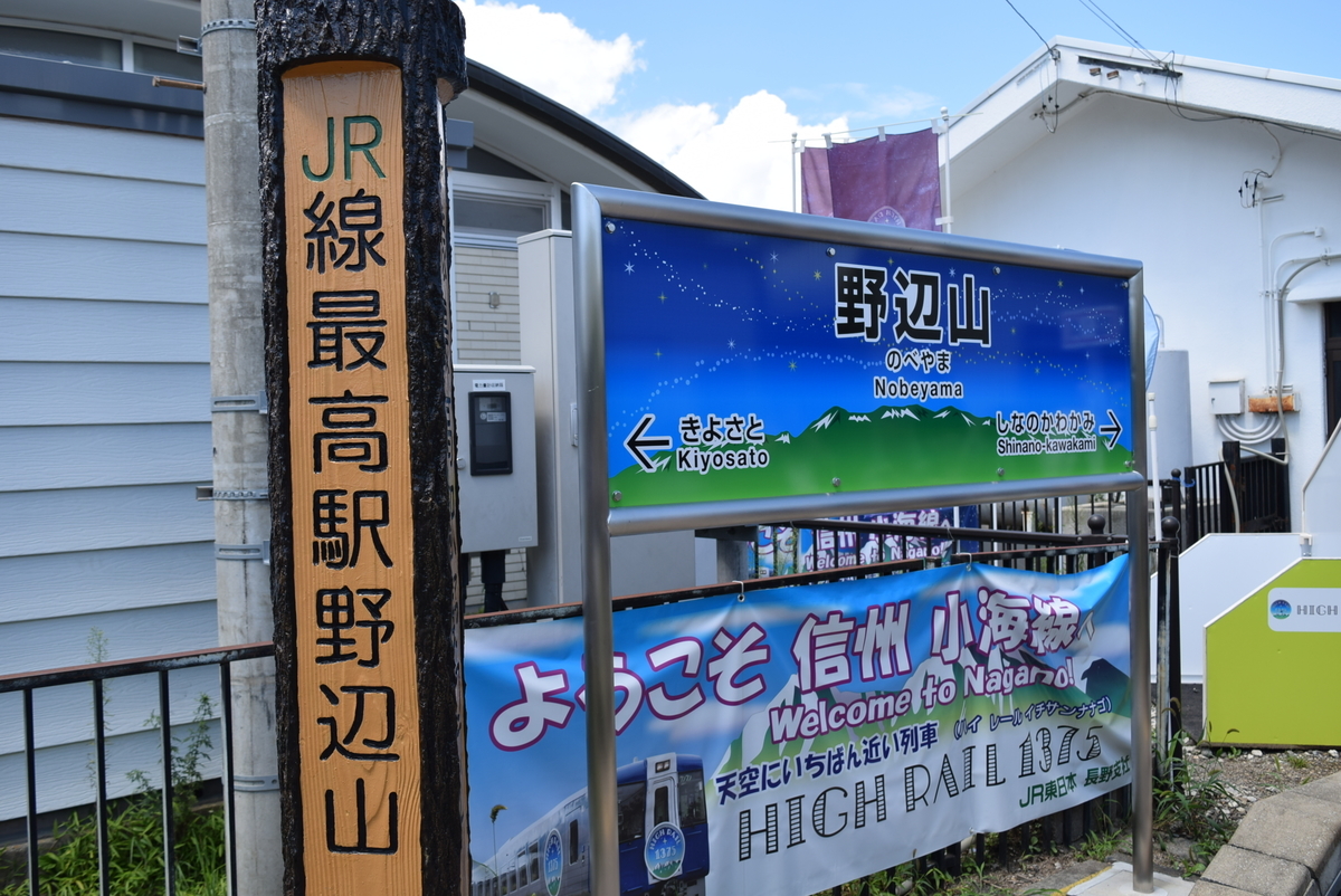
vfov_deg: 40.0
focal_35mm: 33
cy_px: 448
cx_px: 670
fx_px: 1230
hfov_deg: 57.2
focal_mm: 22
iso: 100
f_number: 6.3
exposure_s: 1/250
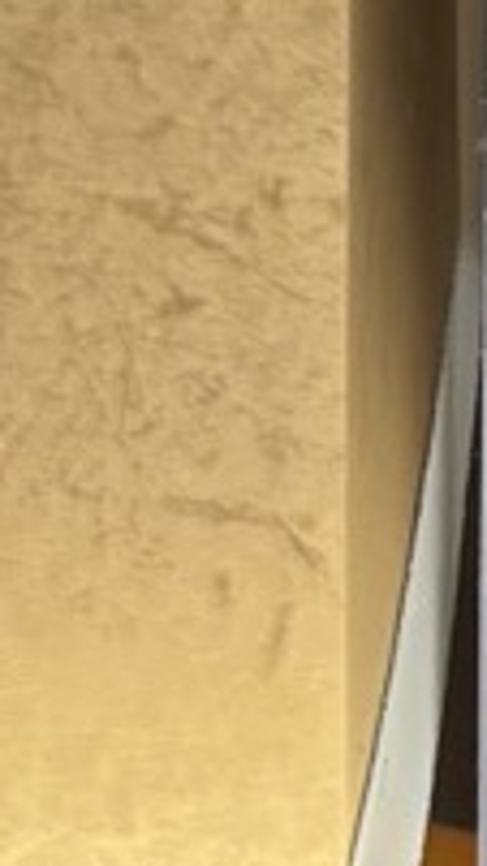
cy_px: -1206
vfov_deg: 8.7
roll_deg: -0.7
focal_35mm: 225
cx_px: 1362
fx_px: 5167
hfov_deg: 5.2
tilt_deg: -1.3
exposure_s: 1/100
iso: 64
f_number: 1.6
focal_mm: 5.96
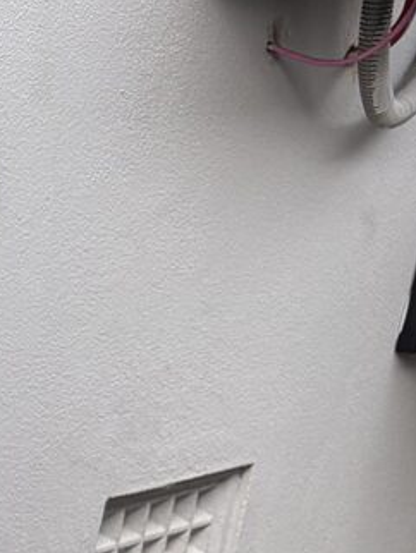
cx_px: -430
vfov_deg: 16.5
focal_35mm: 113
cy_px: 701
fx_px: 1808
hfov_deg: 11.7
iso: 50
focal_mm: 5.96
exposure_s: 1/641
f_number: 1.6
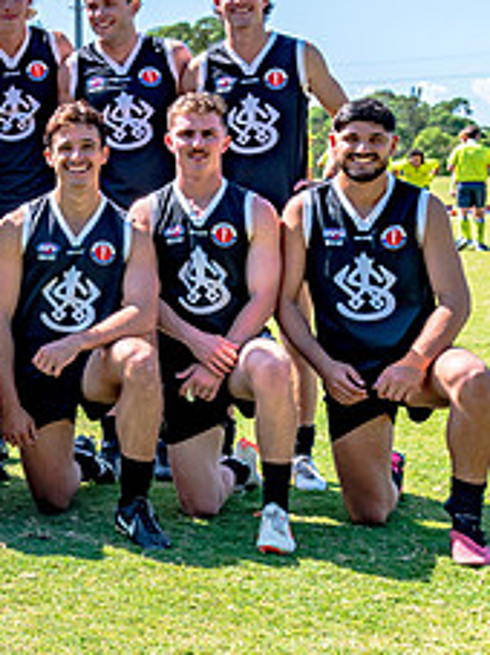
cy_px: 158
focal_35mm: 86
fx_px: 1625
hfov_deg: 15.2
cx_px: -344
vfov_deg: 22.5
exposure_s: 1/640
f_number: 7.1
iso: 200
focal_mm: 32
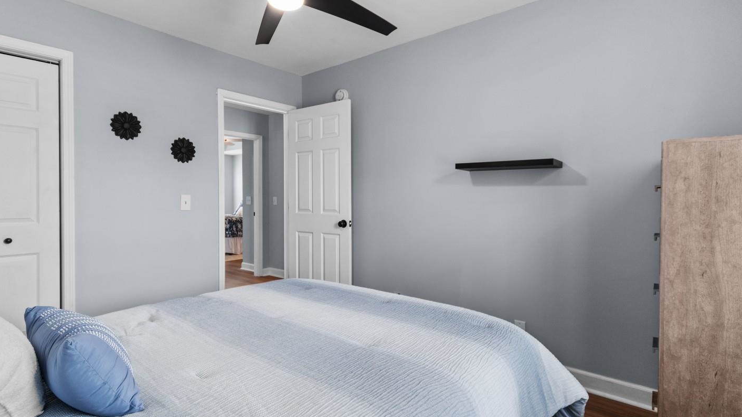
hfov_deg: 92.4
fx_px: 354
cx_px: 338
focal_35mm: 18
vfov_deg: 61.0
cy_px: 199
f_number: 4.5
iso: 100
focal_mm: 10
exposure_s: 1/10
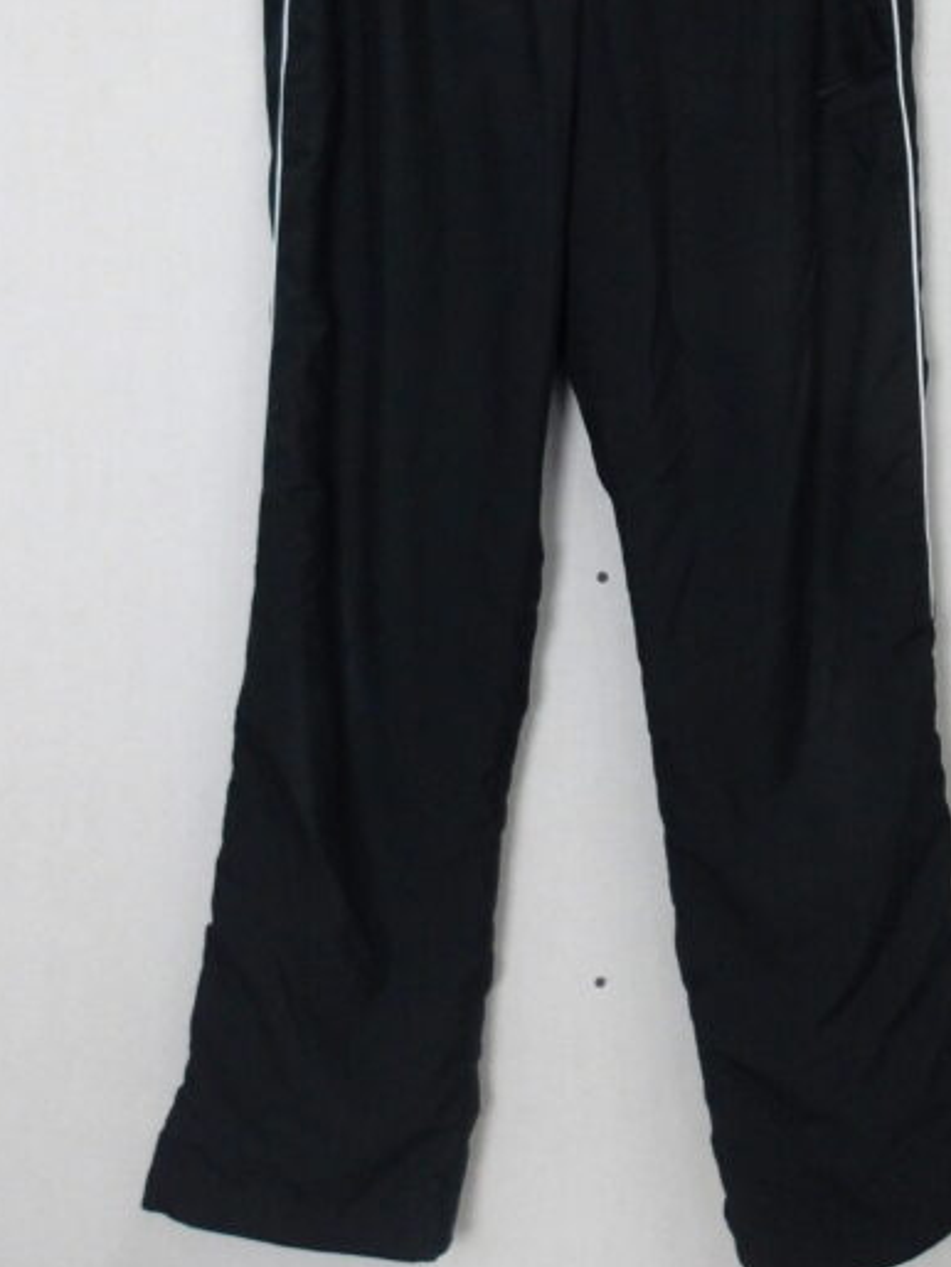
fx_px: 1537
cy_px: 468
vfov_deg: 44.4
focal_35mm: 42
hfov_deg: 34.2
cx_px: 606
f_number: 3
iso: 514
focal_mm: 4.9
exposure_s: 1/60
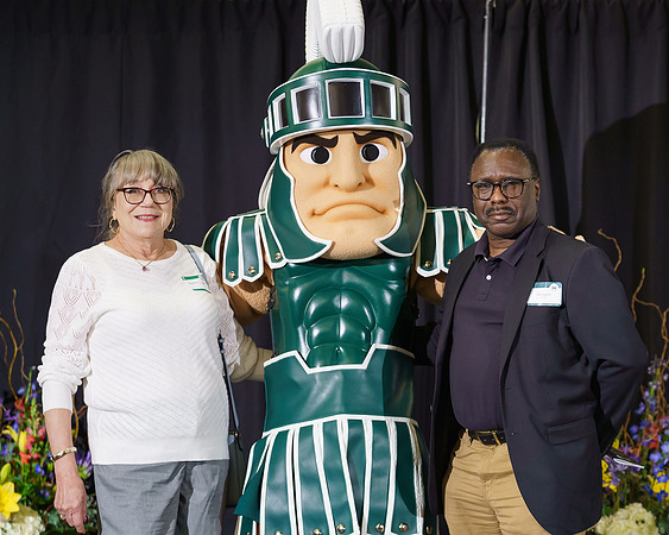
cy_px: 212
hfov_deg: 16.5
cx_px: 319
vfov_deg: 13.2
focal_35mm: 117
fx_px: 2313
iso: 1600
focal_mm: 85
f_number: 2.8
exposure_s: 1/160
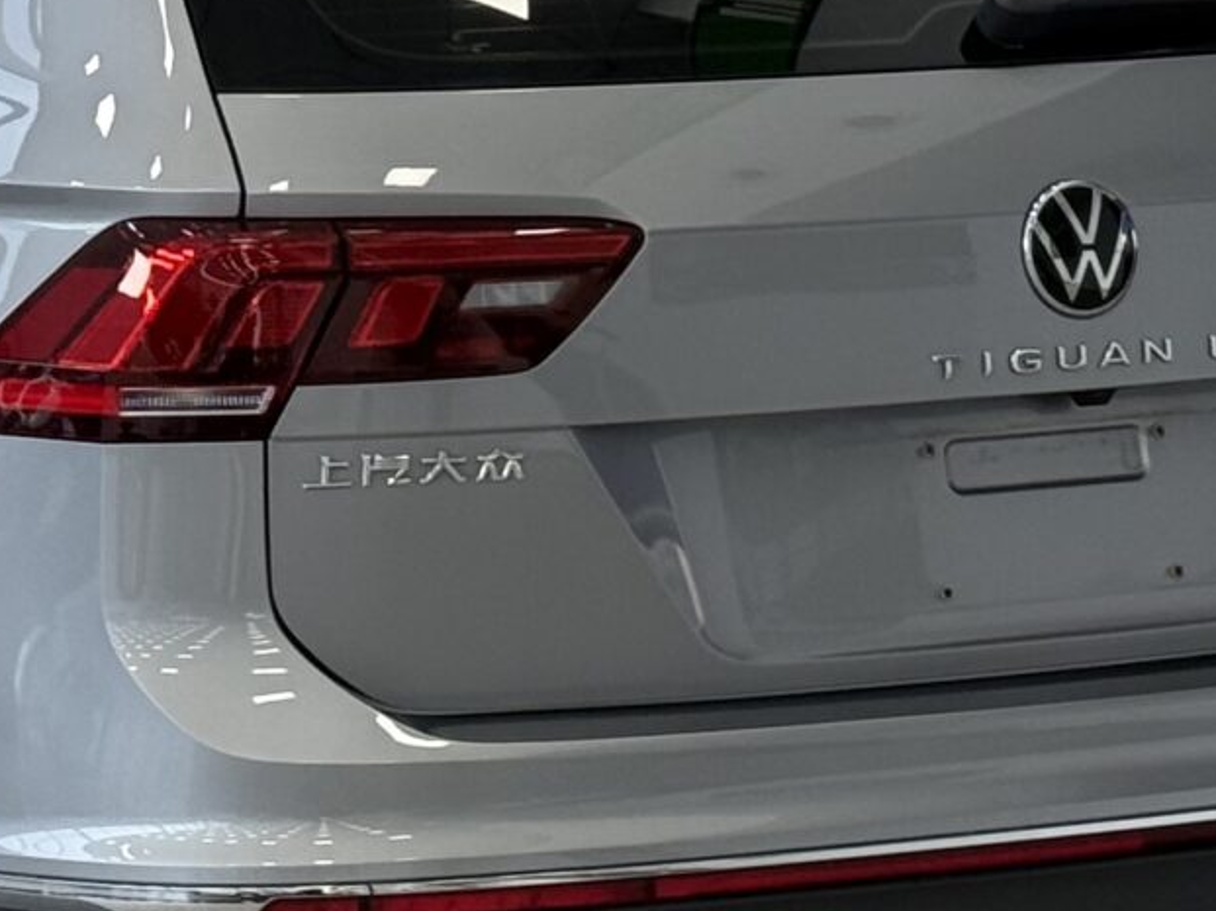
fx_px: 6951
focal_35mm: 198
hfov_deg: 9.9
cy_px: 159
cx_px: -57
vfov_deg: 7.5
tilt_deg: -3.4
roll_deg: +0.1
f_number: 1.78
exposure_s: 1/121
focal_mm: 6.76
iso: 80
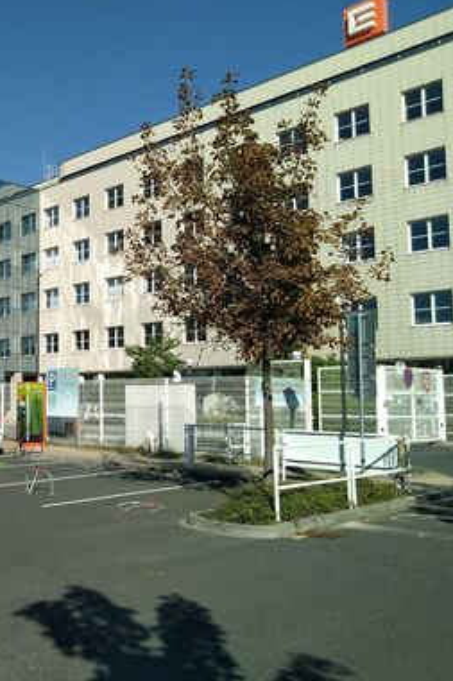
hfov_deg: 33.7
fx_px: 699
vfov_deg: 51.9
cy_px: 342
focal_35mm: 37
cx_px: 32
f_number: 2.2
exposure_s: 1/1735
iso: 100
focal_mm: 3.46
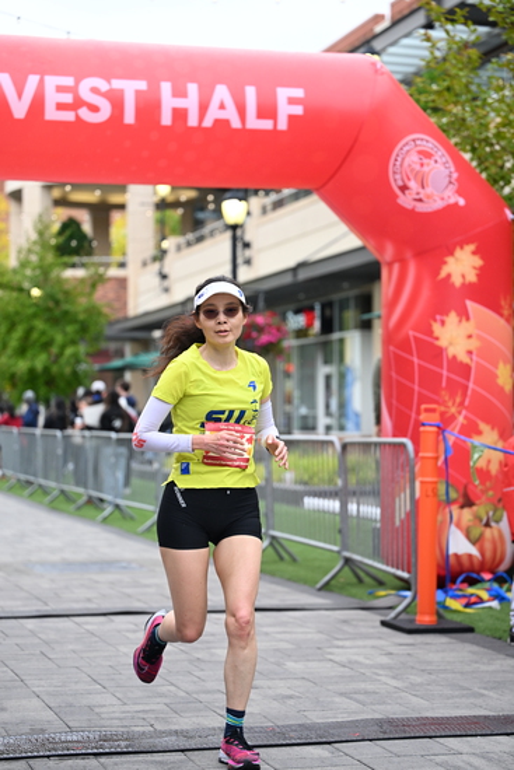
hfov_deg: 17.7
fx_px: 1648
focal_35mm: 77
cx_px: 257
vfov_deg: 26.3
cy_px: 385
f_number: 2.8
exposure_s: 1/1600
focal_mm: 77
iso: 1000
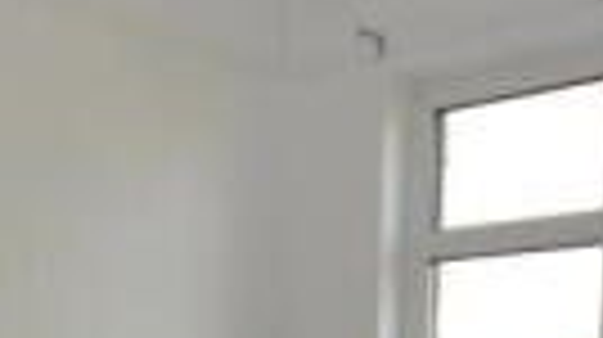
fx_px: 1230
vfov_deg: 14.1
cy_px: 586
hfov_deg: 27.2
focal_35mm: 77
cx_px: 162
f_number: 4.5
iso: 100
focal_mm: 10
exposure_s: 1/125
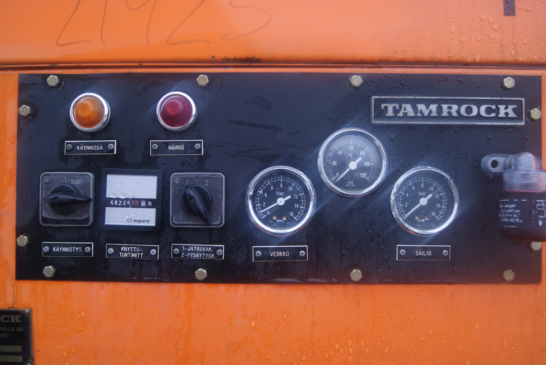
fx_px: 456
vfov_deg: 43.7
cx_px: 273
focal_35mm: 30
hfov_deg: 61.9
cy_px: 182
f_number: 4.5
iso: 100
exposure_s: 1/40
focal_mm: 20
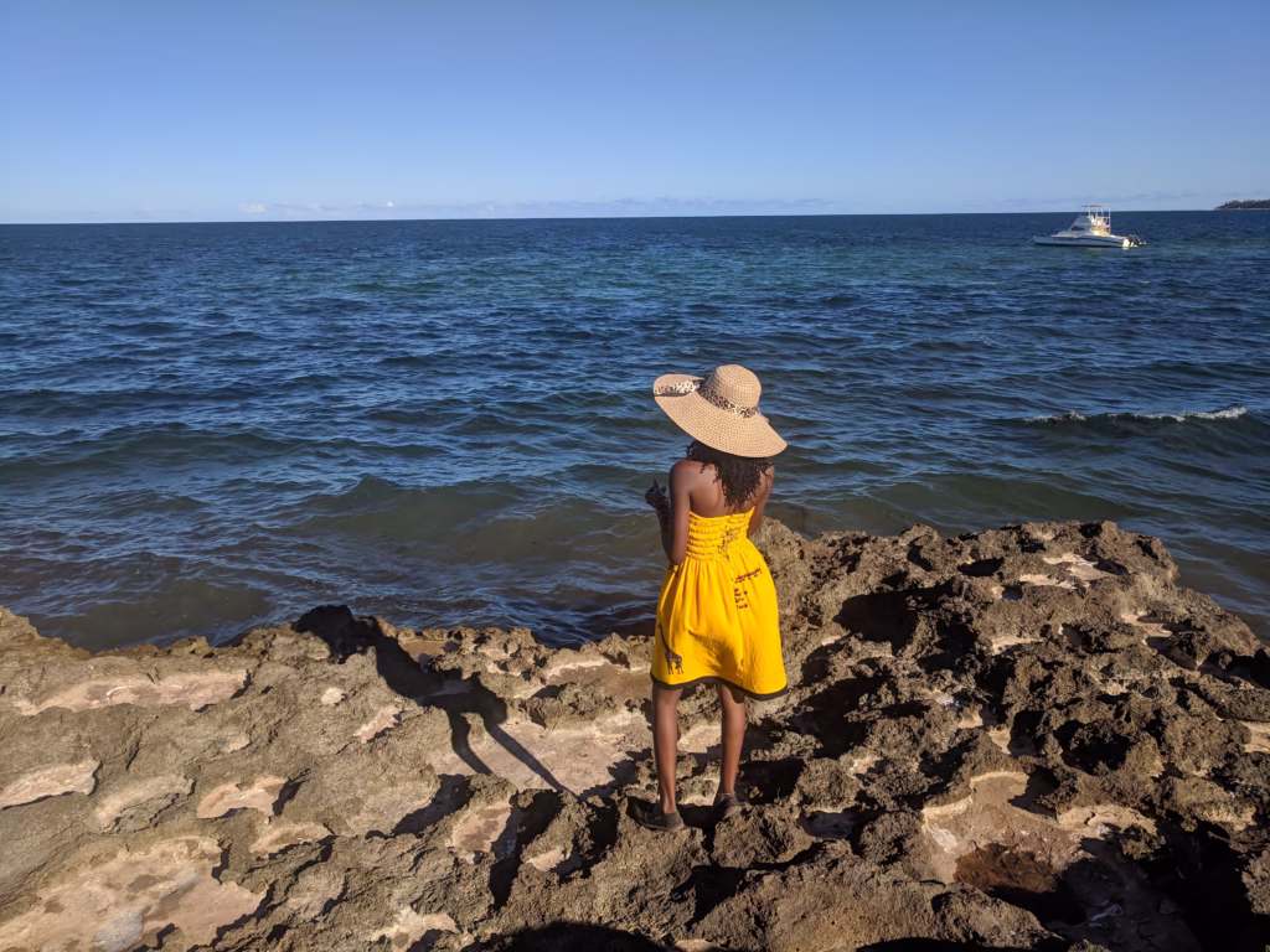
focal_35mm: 26
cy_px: 476
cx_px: 635
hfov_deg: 67.3
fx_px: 954
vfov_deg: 53.1
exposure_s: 1/2451
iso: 48
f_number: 2
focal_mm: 4.67
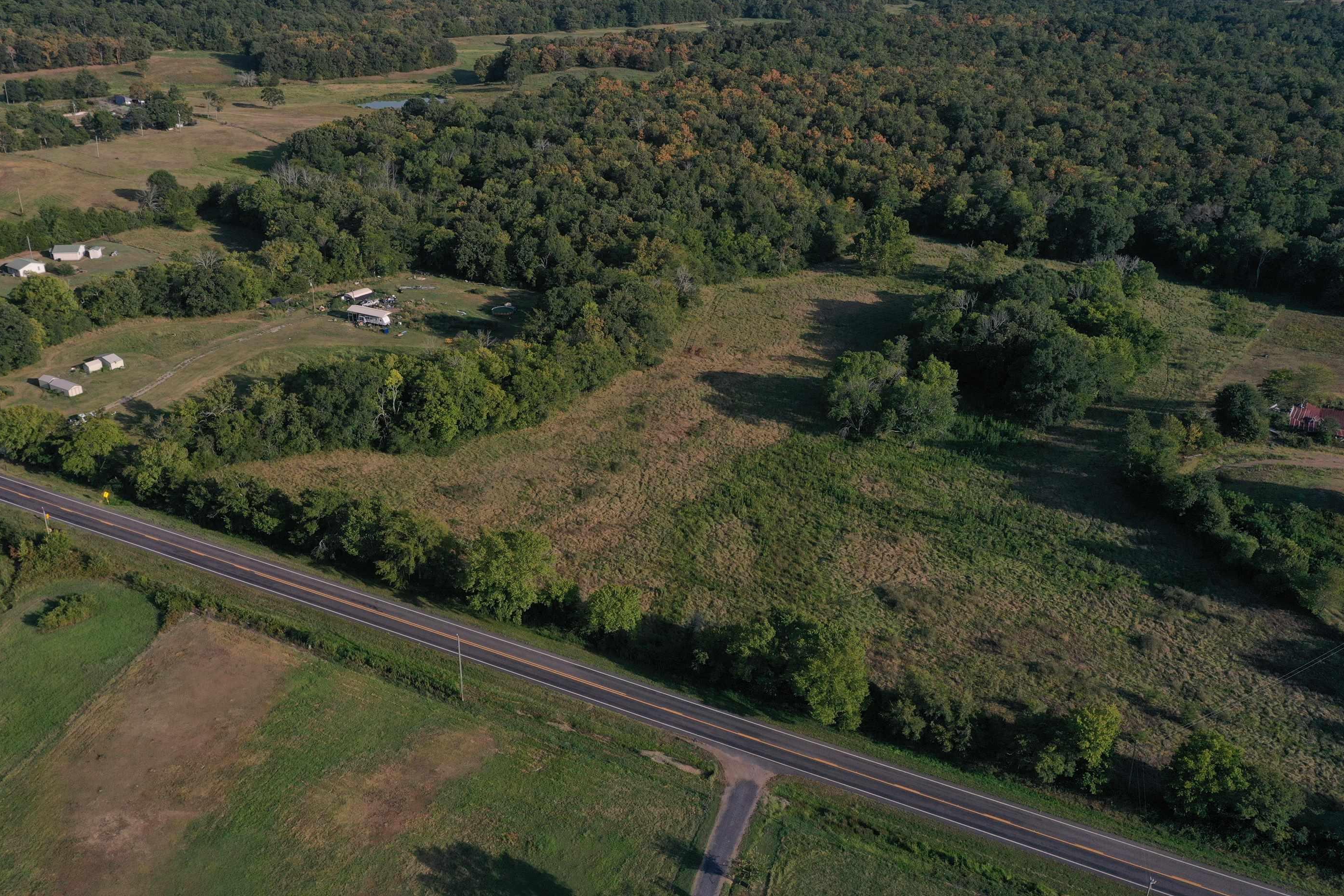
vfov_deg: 42.3
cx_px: 649
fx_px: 1157
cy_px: 432
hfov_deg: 60.3
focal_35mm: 31
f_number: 6.3
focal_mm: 10.26
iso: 100
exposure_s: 1/500
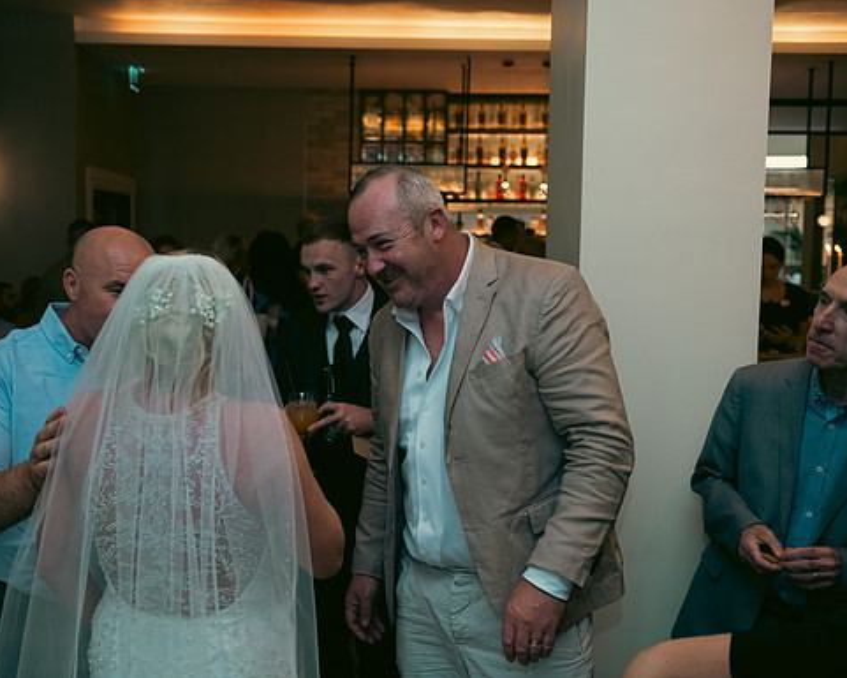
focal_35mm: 43
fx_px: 1078
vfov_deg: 34.9
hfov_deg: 42.8
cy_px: 339
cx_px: 359
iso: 800
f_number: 3.5
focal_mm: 38
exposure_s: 1/160
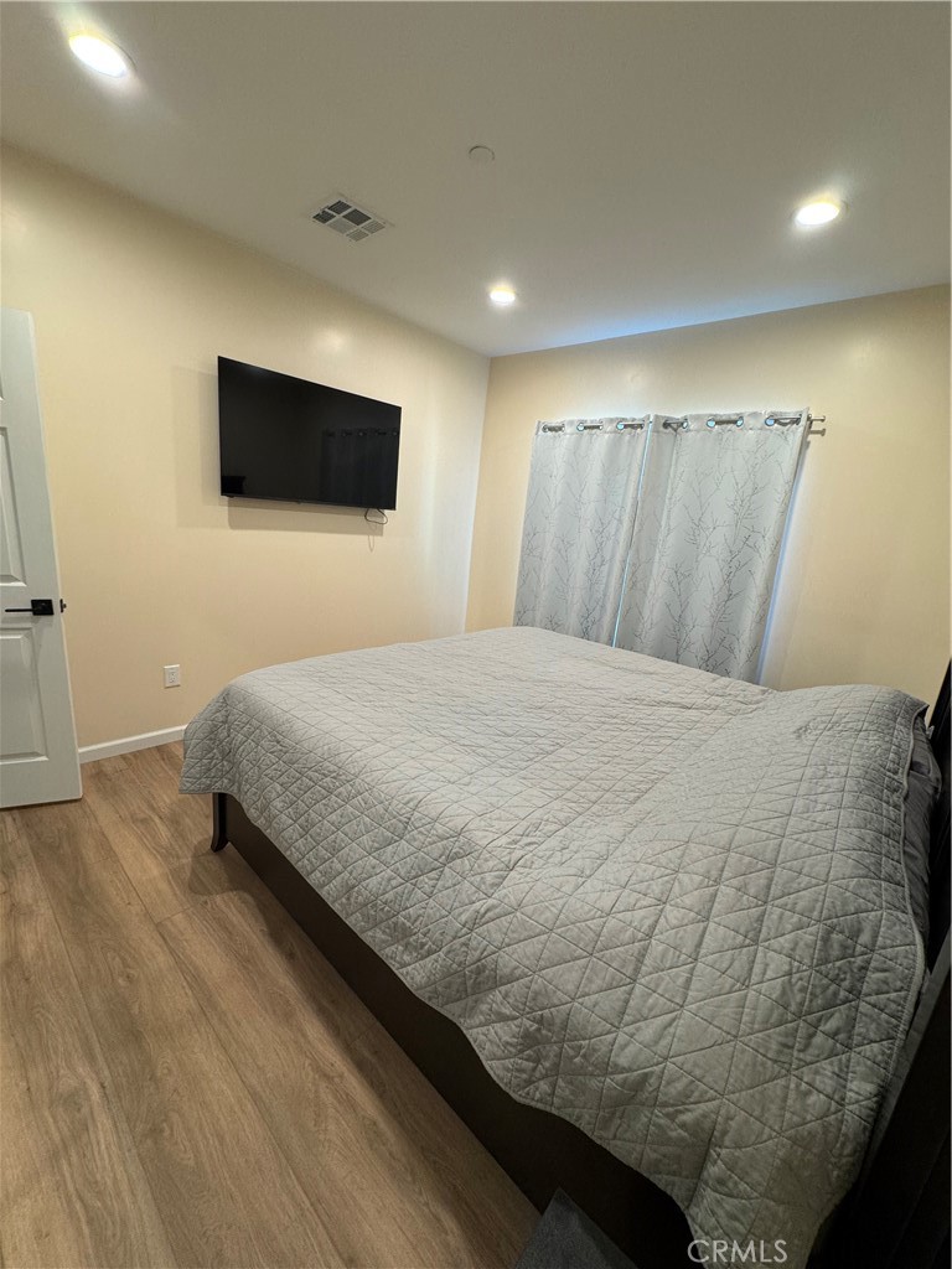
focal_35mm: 14
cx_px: 476
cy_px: 634
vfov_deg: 102.1
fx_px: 513
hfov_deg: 85.7
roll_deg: -5.5
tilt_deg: -13.7
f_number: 2.2
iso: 200
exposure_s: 1/60
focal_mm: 2.22
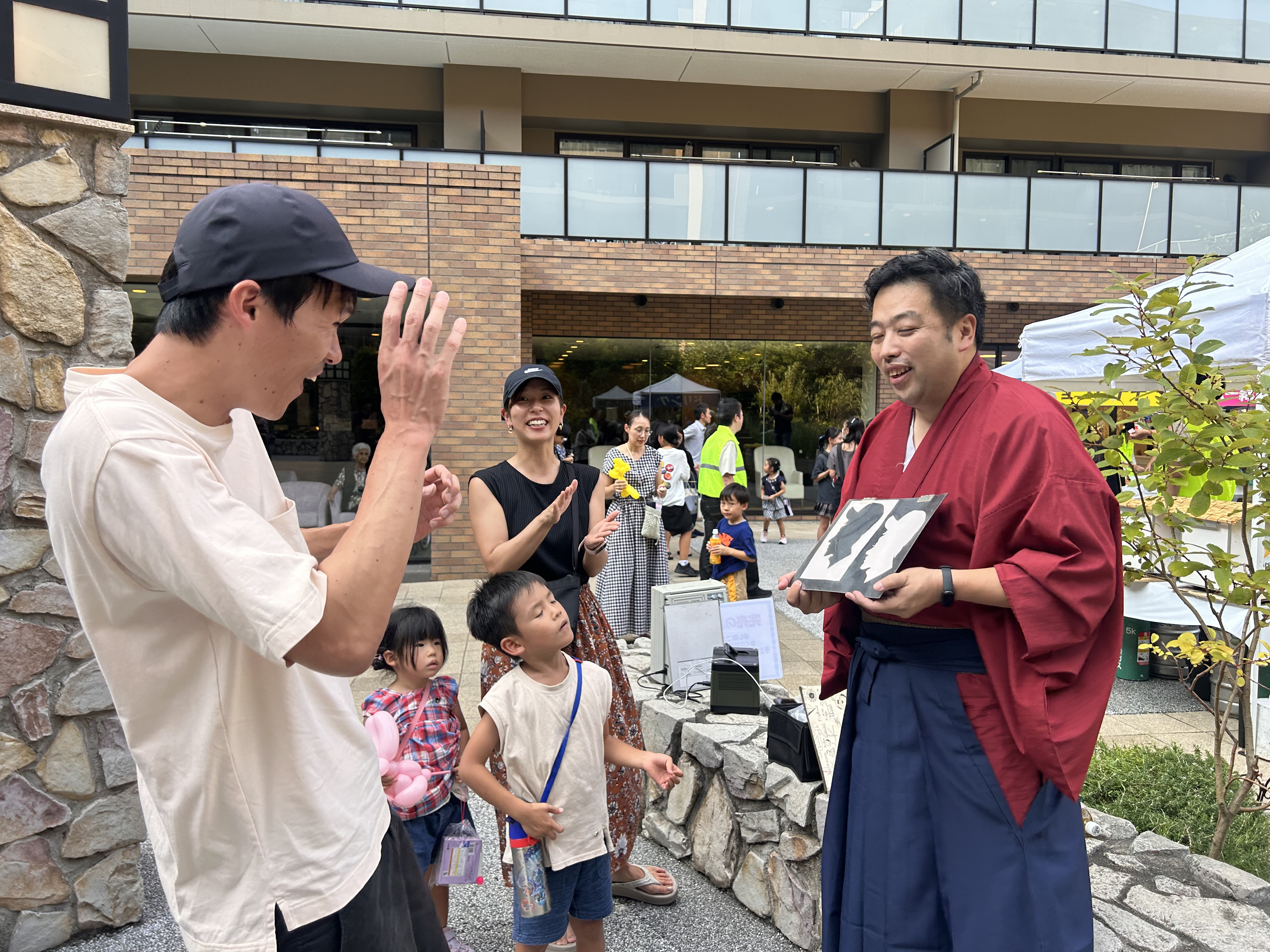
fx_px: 954
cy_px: 476
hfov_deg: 67.3
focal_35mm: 26
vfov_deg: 53.1
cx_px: 635
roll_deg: -0.5
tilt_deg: -4.5
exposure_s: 1/311
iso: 50
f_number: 1.5
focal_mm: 5.7
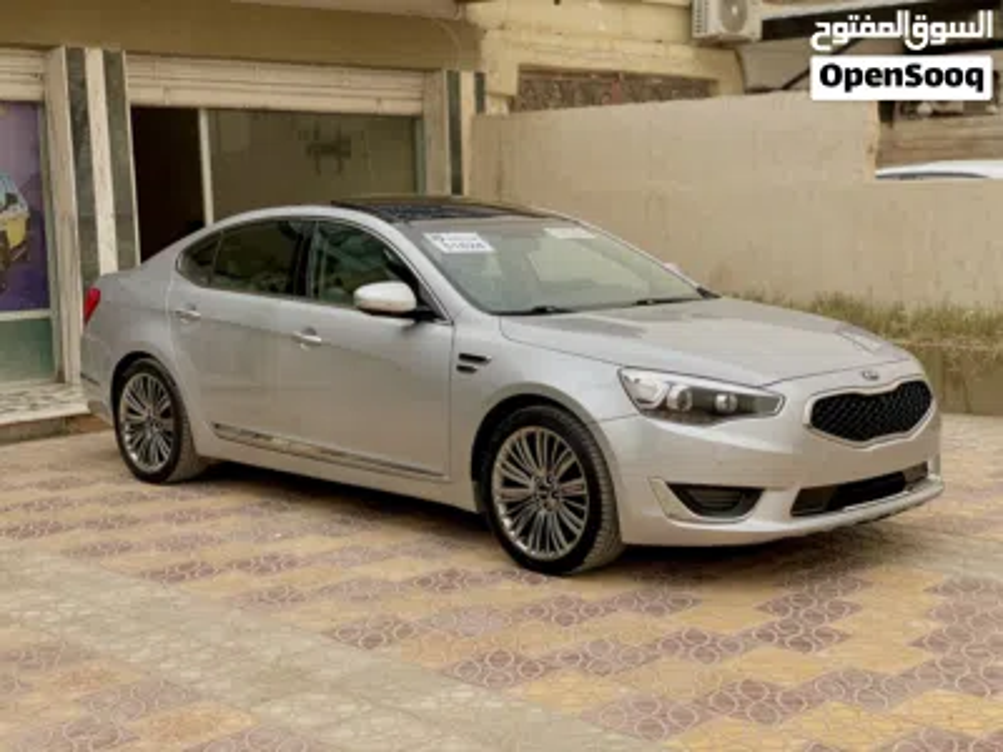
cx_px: 502
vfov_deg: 28.0
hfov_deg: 36.8
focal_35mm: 52
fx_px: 1507
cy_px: 376
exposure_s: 1/1261
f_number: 2
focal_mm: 6
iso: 32
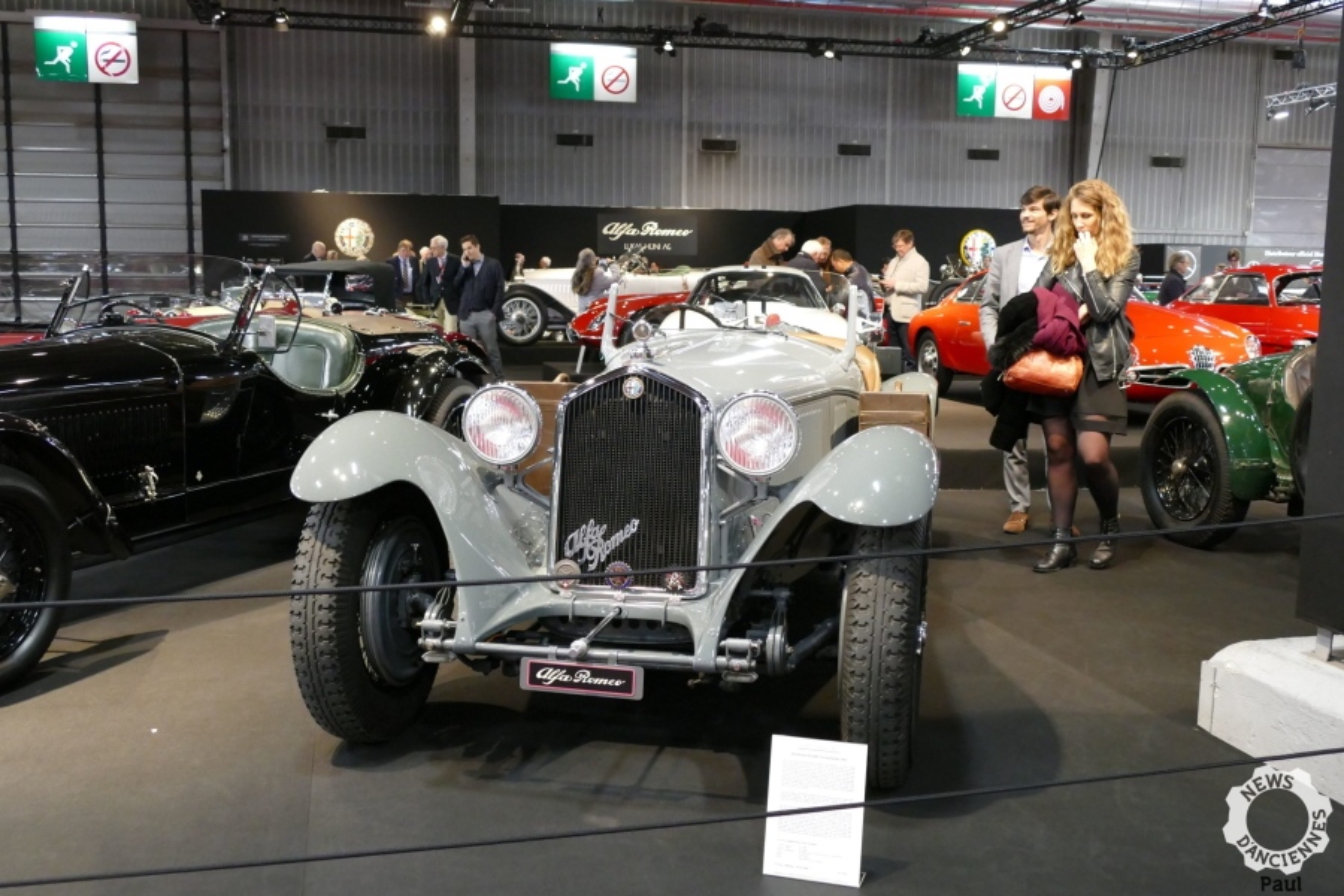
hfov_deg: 54.4
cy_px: 448
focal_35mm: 35
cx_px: 672
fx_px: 1307
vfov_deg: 37.9
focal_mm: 12.9
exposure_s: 1/50
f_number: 3.1
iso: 1600
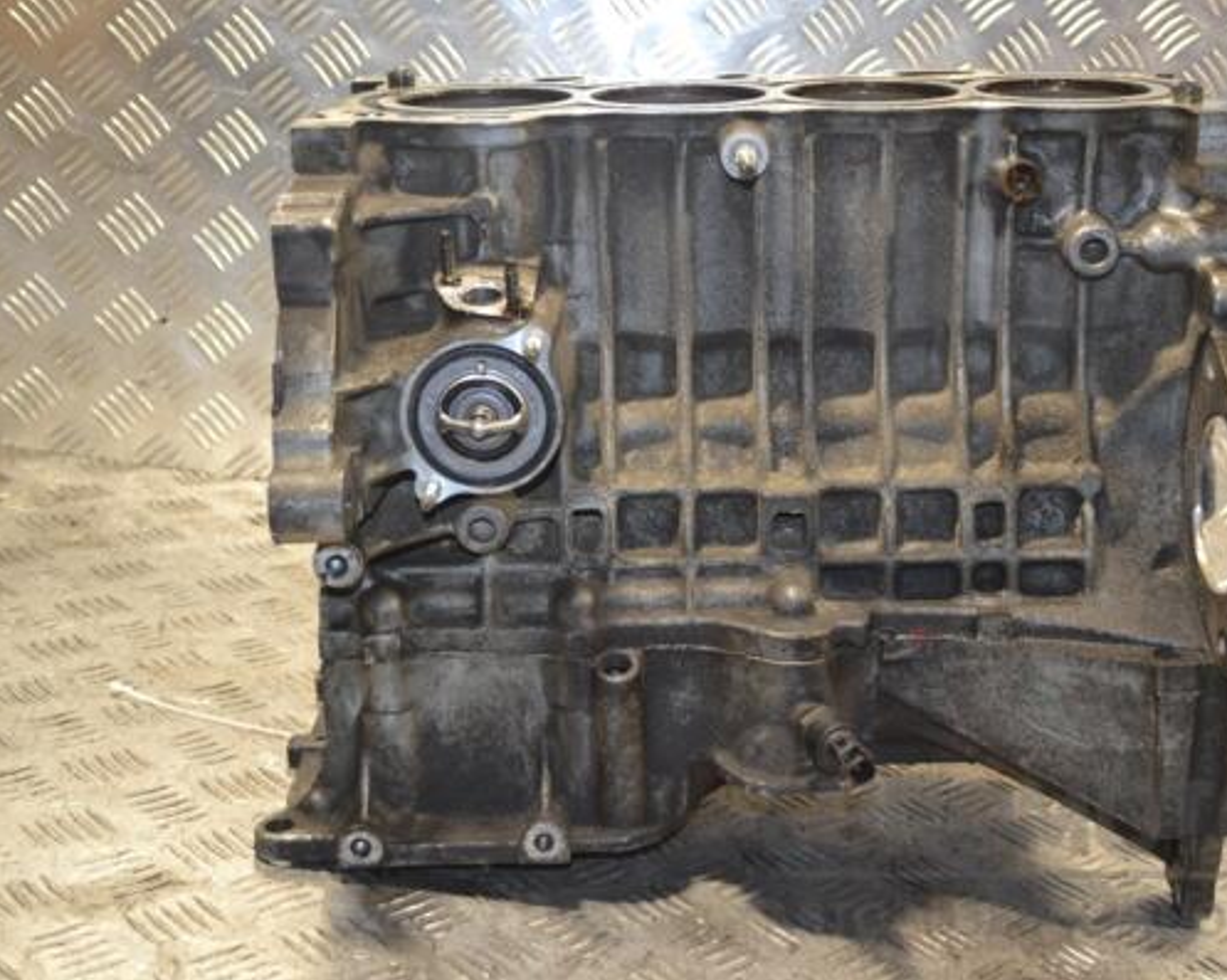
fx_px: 1851
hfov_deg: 36.6
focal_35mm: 51
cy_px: 489
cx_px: 716
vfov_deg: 29.7
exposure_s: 1/60
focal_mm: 30
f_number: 4.5
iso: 500
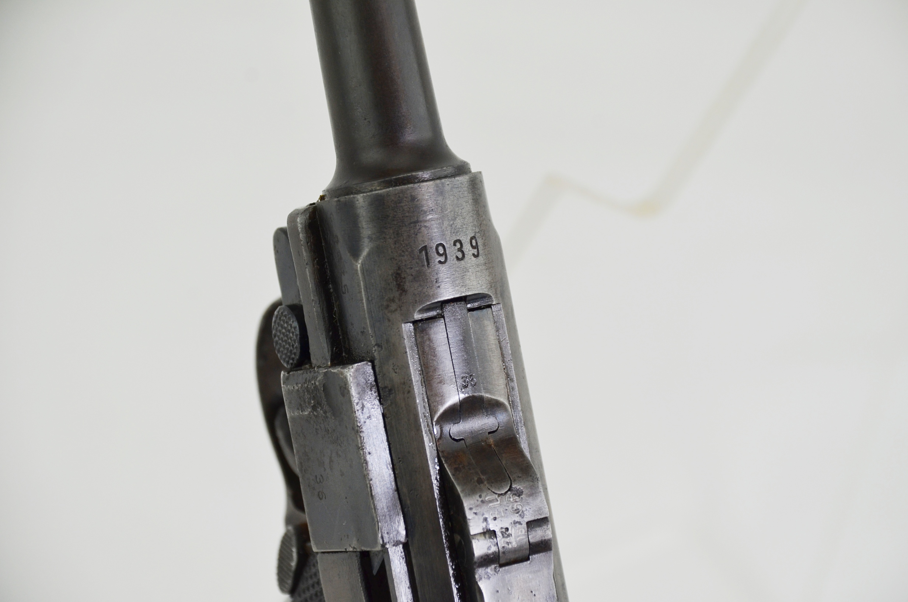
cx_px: 454
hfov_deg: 11.0
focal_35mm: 188
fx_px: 4719
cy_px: 301
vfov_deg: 7.3
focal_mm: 125
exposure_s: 1/250
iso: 500
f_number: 5.6
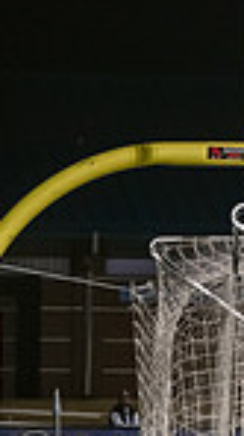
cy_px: 485
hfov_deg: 2.9
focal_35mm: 411
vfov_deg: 5.2
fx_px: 4738
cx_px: 805
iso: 3200
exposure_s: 1/400
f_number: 4
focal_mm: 100
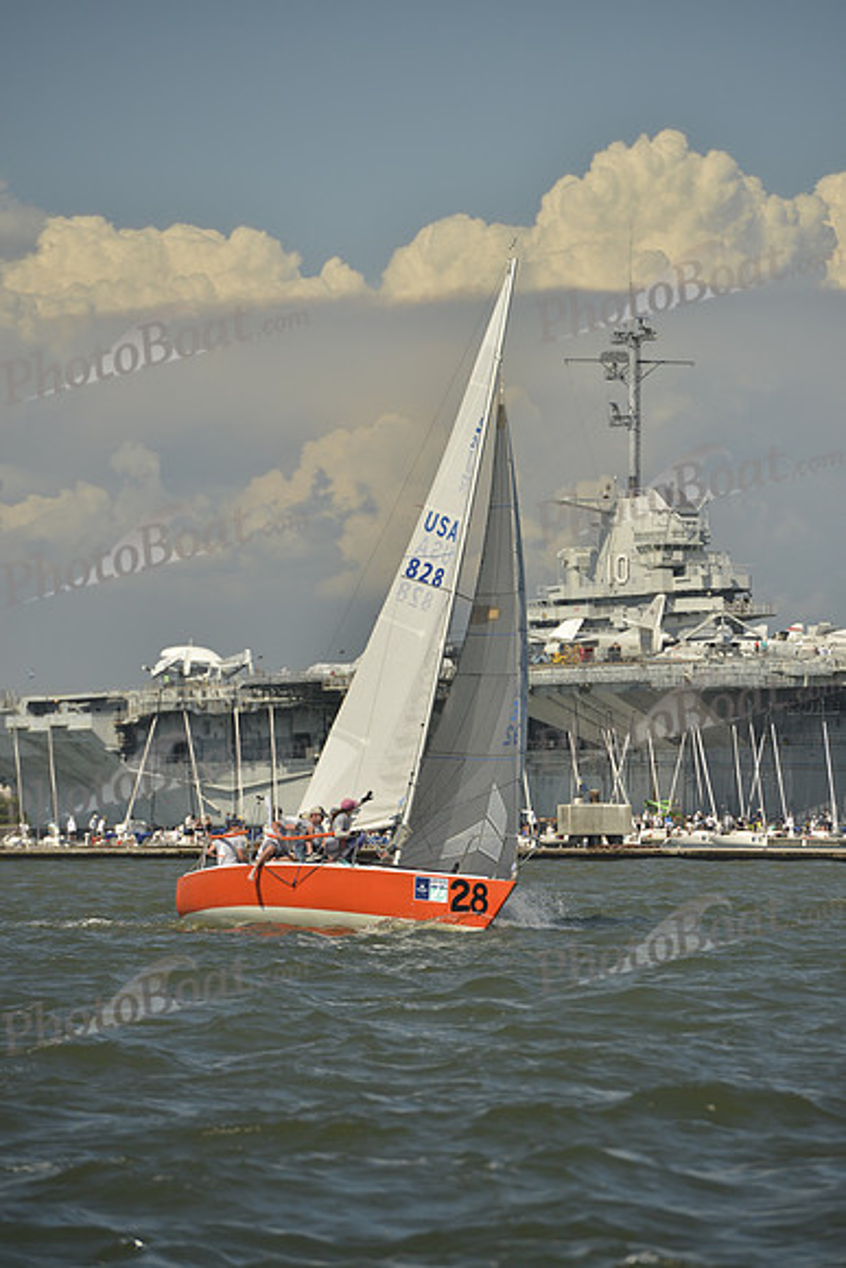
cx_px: 423
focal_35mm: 200
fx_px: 7045
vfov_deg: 10.3
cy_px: 634
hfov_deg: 6.9
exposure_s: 1/1250
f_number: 7.1
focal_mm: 200
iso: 280
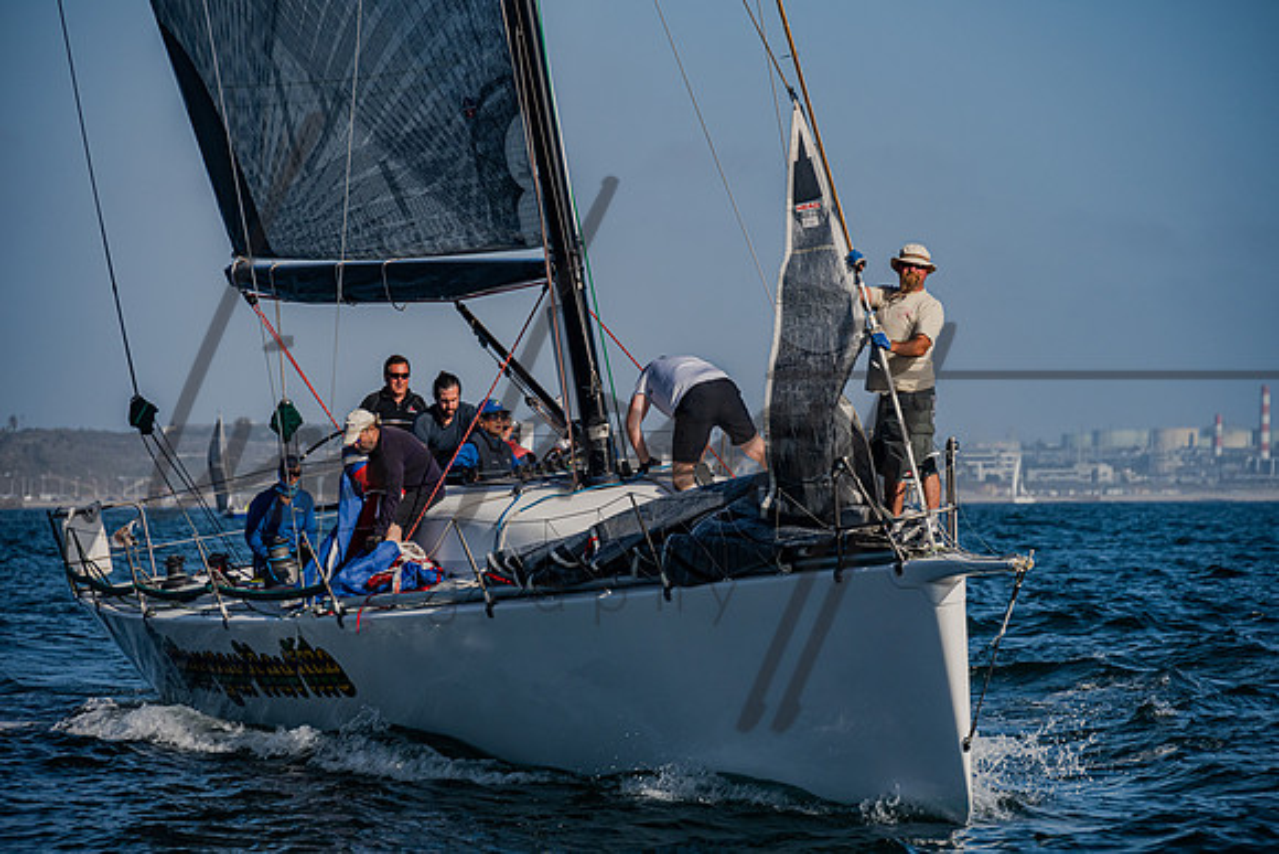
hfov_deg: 11.2
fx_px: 6551
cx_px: 659
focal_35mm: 184
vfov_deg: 7.5
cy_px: 426
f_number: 6.3
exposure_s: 1/2000
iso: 400
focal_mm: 175
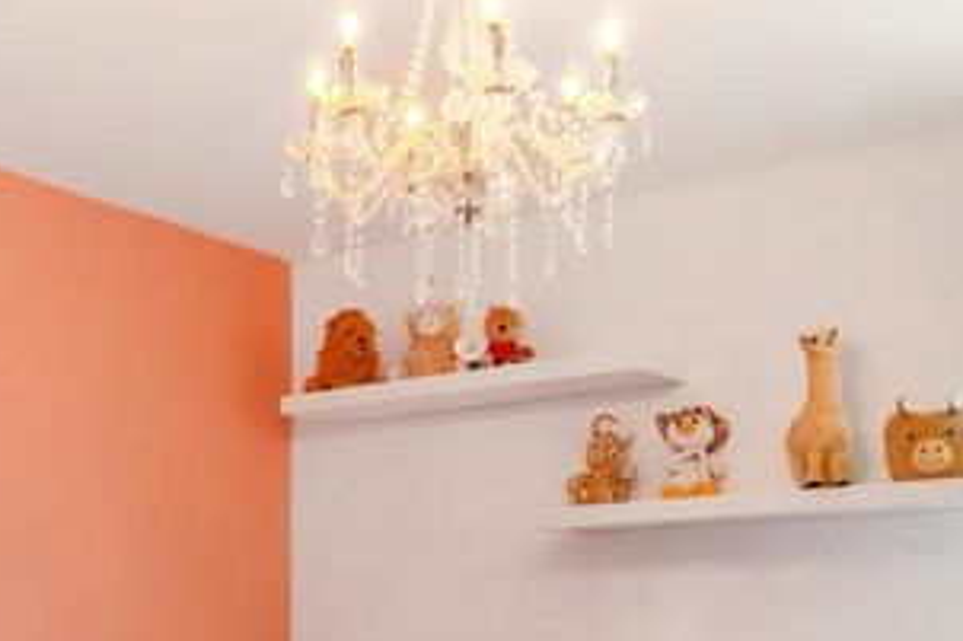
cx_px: 308
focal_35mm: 56
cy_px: 690
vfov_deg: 22.9
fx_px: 1497
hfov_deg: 35.3
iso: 640
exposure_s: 1/160
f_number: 4.5
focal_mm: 16
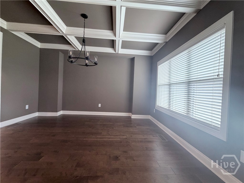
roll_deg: -2.5
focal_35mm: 14
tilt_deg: -0.8
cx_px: 122
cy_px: 92
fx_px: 99
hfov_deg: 102.1
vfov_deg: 85.7
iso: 200
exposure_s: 1/60
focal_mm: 2.22
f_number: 2.2
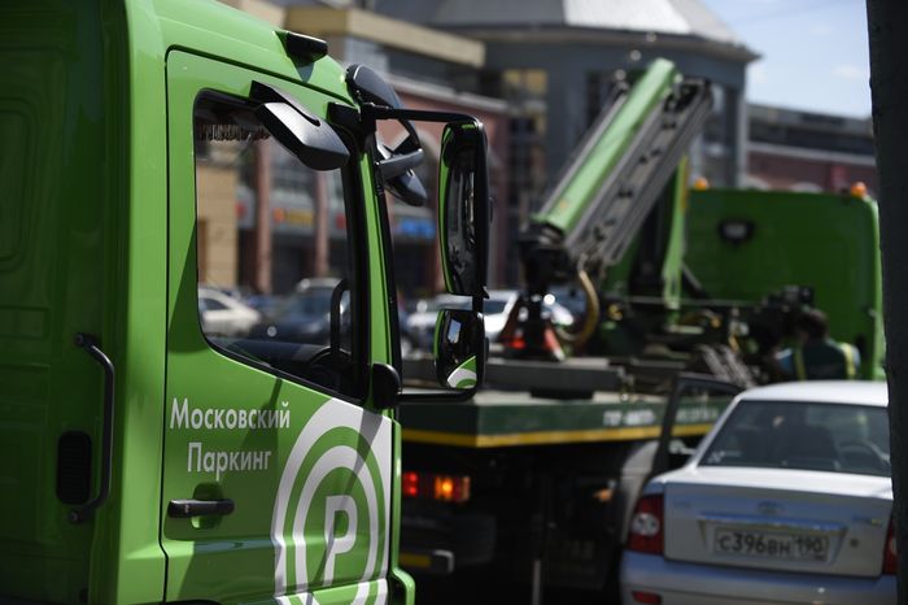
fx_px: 2168
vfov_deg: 15.9
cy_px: 302
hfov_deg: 23.7
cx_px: 454
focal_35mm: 86
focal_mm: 86
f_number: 4
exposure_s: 1/1600
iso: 100
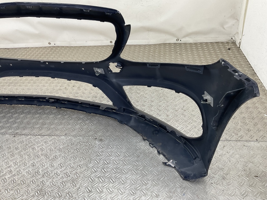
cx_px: 134
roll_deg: +5.8
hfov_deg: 61.7
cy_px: 100
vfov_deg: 48.2
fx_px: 224
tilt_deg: -36.5
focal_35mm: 29
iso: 40
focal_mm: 3
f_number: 1.8
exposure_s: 1/120
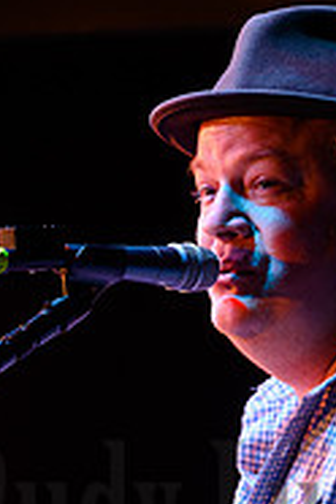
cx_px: 305
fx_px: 6761
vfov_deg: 4.3
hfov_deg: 2.8
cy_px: 531
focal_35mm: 483
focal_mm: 200
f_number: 9
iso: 1600
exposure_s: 1/30
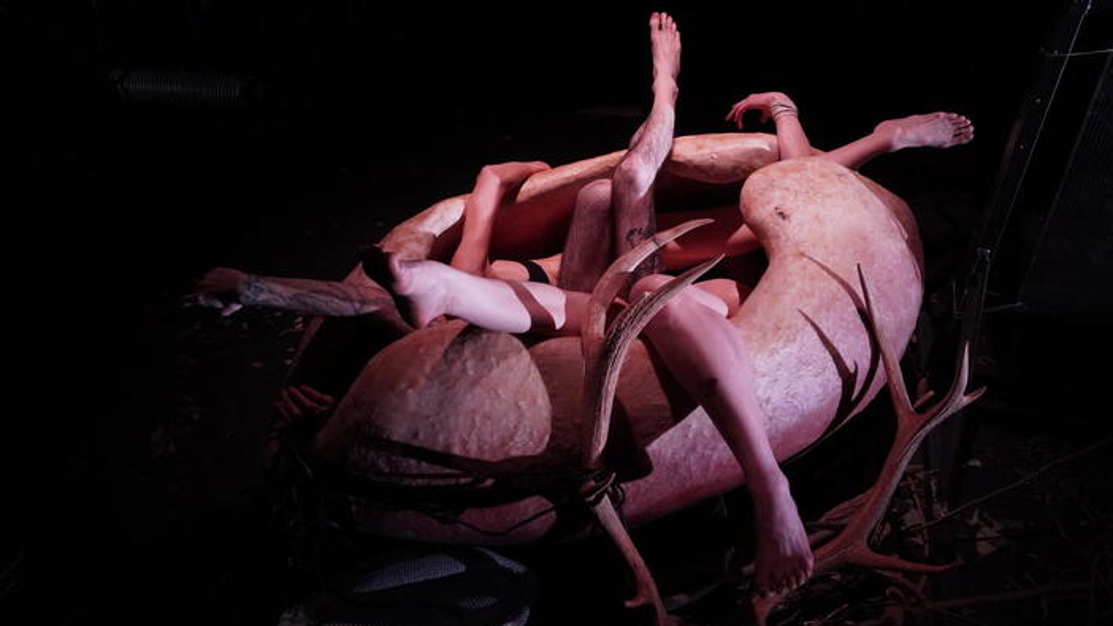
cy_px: 342
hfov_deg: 66.1
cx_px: 556
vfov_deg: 40.2
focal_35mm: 29
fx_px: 856
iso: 2500
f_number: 3.5
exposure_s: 1/80
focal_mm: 18
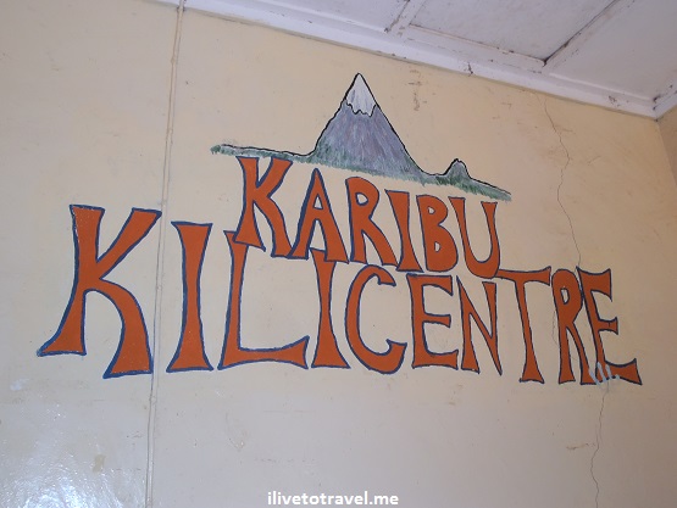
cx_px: 338
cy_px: 254
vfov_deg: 43.0
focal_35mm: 33
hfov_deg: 55.3
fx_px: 646
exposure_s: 1/40
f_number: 3.6
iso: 125
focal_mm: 5.93
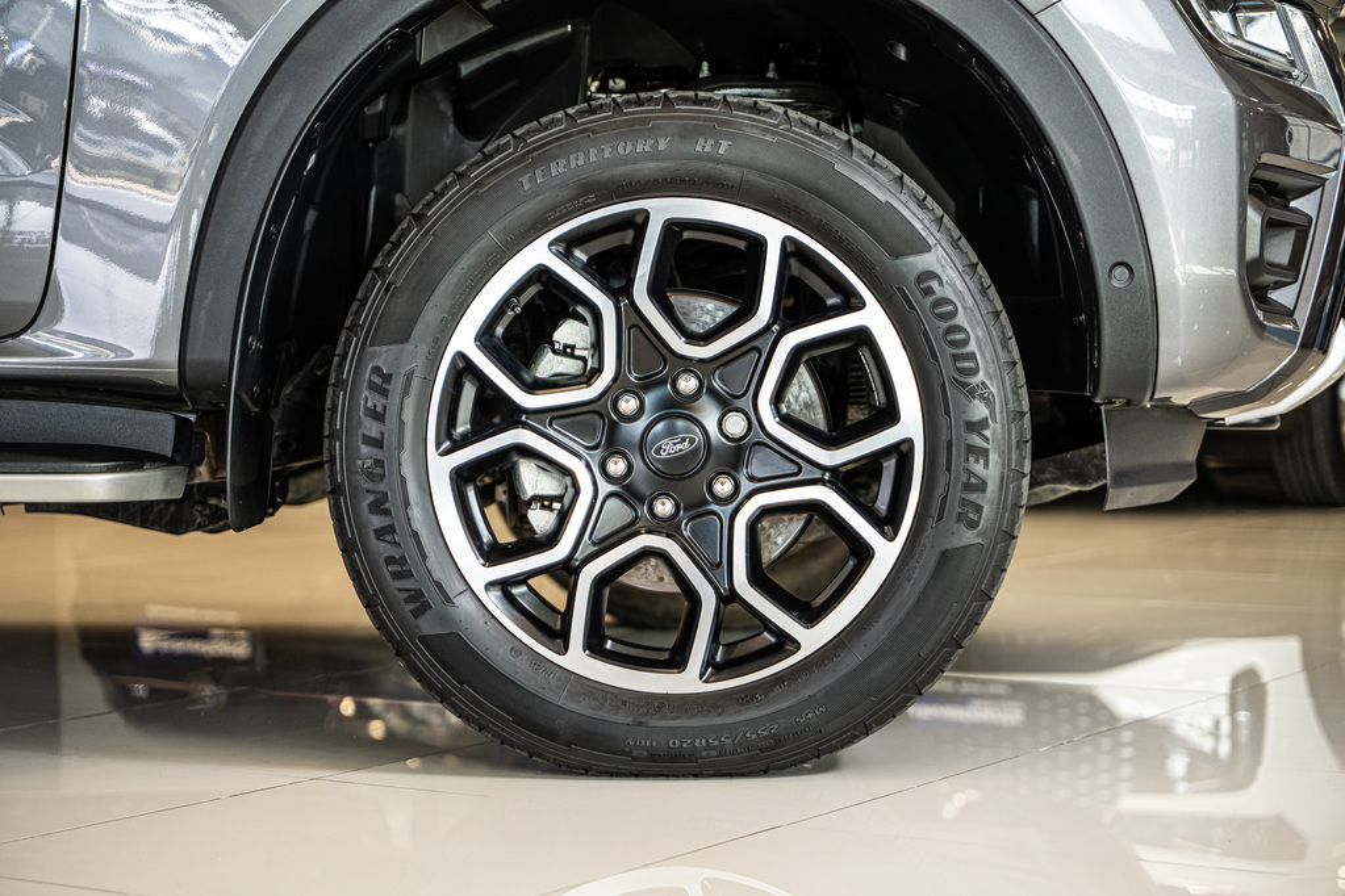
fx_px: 2802
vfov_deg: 18.2
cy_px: 448
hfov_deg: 27.0
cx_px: 672
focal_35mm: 75
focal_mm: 75
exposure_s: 1/160
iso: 640
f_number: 2.8
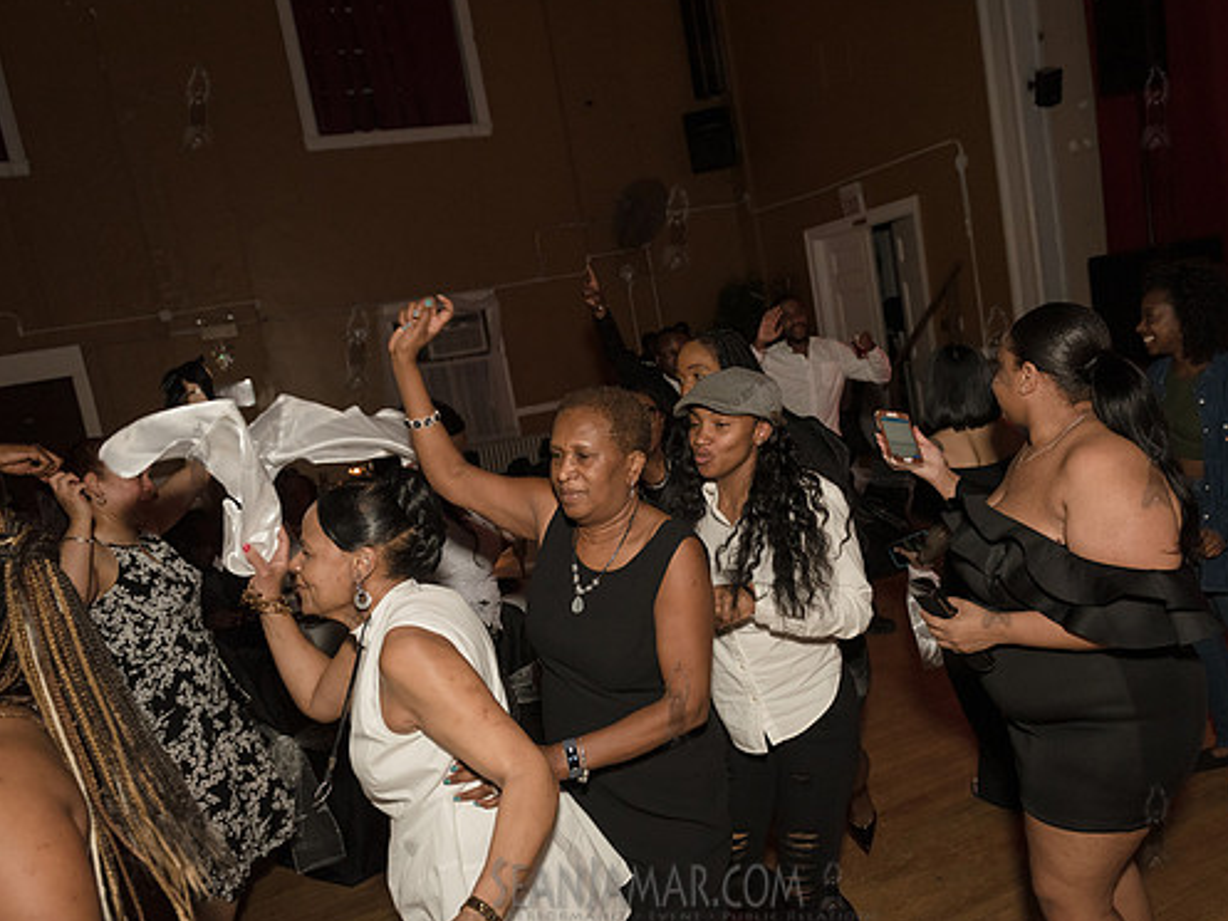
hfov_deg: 65.2
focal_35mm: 27
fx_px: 958
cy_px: 464
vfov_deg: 51.4
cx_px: 676
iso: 2000
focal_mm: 24
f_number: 3.5
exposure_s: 1/320
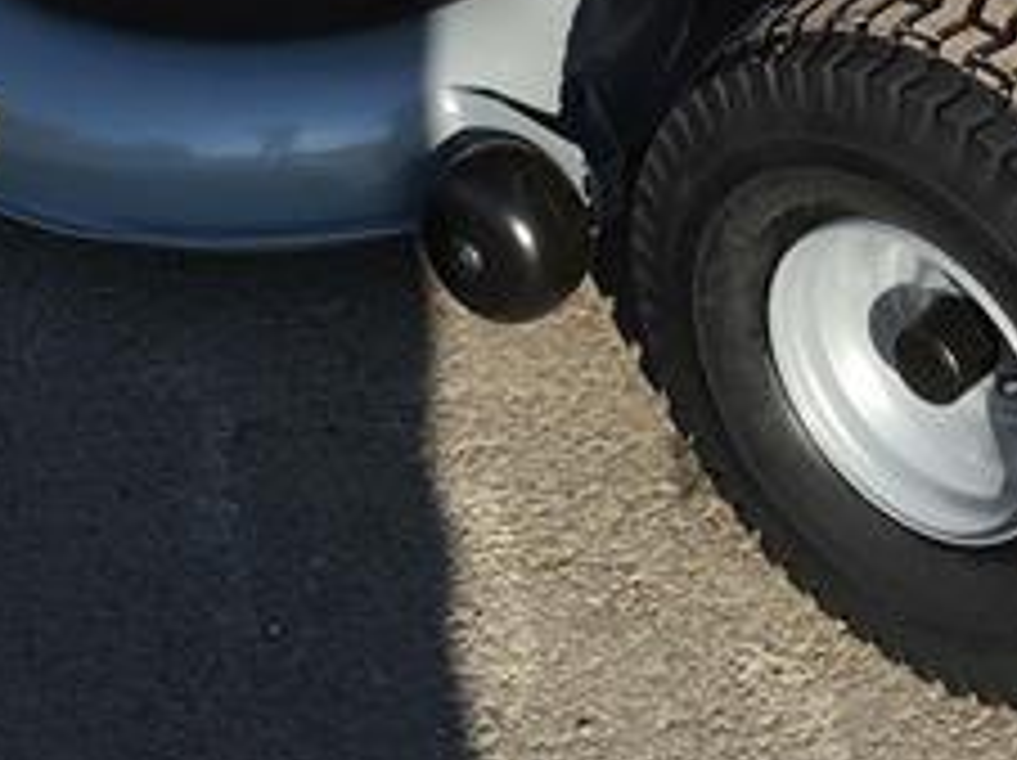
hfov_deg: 16.2
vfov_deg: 11.1
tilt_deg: -19.5
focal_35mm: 122
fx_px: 3580
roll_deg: +0.4
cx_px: 522
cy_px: -702
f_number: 2.2
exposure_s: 1/1099
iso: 25
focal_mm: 4.15
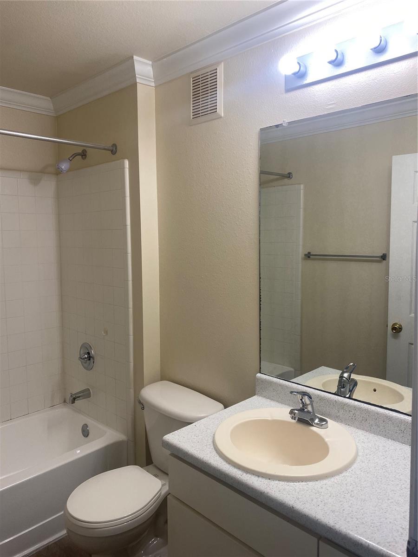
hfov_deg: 53.1
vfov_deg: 67.3
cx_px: 209
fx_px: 419
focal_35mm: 26
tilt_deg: -3.9
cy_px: 278
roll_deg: +0.7
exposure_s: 1/120
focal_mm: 4.25
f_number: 1.8
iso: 64
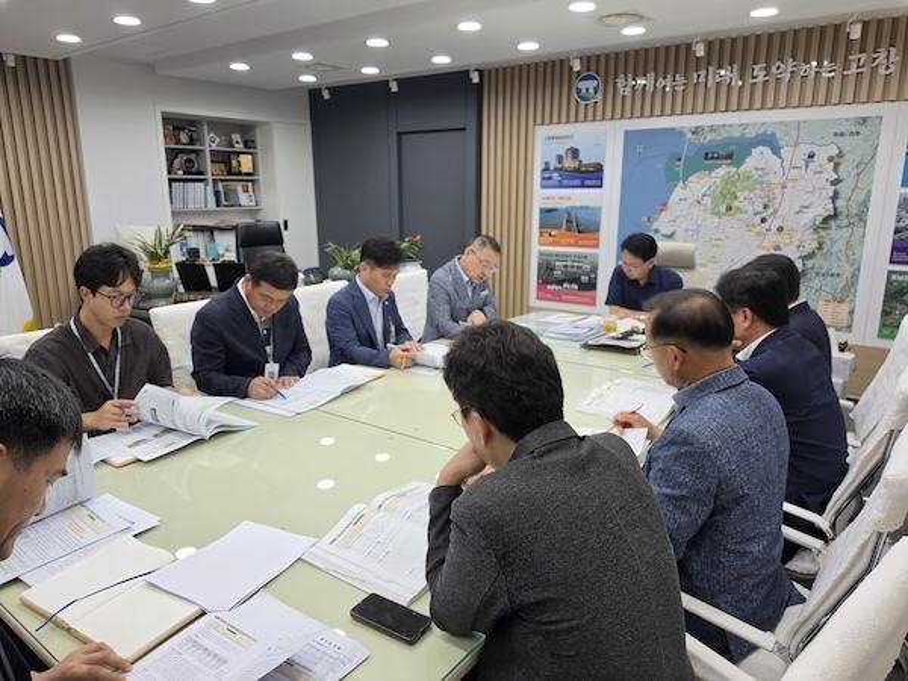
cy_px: 340
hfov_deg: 73.9
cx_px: 454
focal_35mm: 23
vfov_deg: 58.9
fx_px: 603
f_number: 1.4
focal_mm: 6.5
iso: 25
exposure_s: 1/120
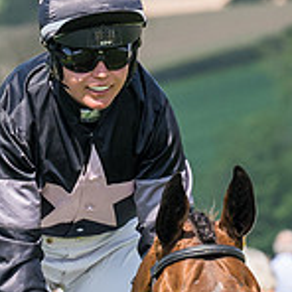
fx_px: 9353
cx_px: 208
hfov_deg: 1.8
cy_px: 224
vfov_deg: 1.8
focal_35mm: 980
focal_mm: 135
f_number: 5
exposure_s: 1/800
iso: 200
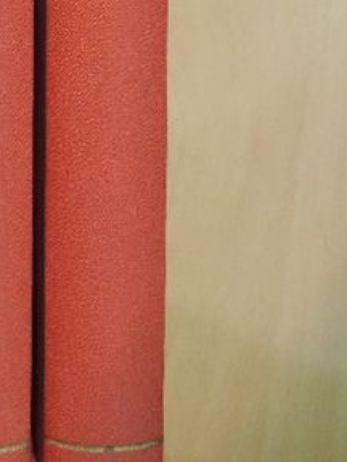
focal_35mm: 89
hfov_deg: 16.2
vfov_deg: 20.9
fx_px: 1190
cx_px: -27
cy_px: -50
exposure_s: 1/60
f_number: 3.3
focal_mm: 7.1
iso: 1000
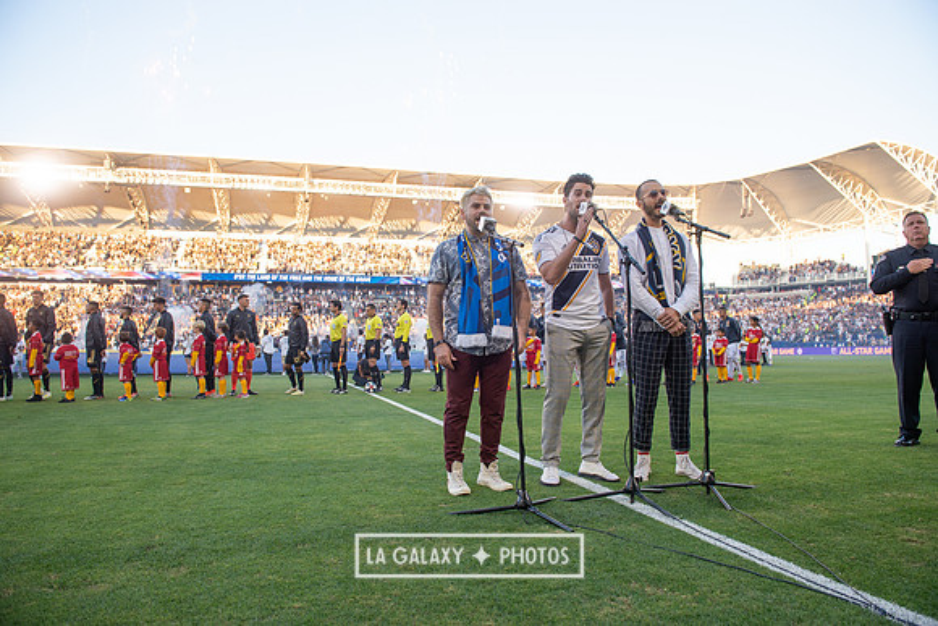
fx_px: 704
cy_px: 313
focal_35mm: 27
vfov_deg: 48.0
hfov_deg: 67.4
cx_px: 469
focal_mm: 27
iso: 160
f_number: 4.5
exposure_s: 1/250
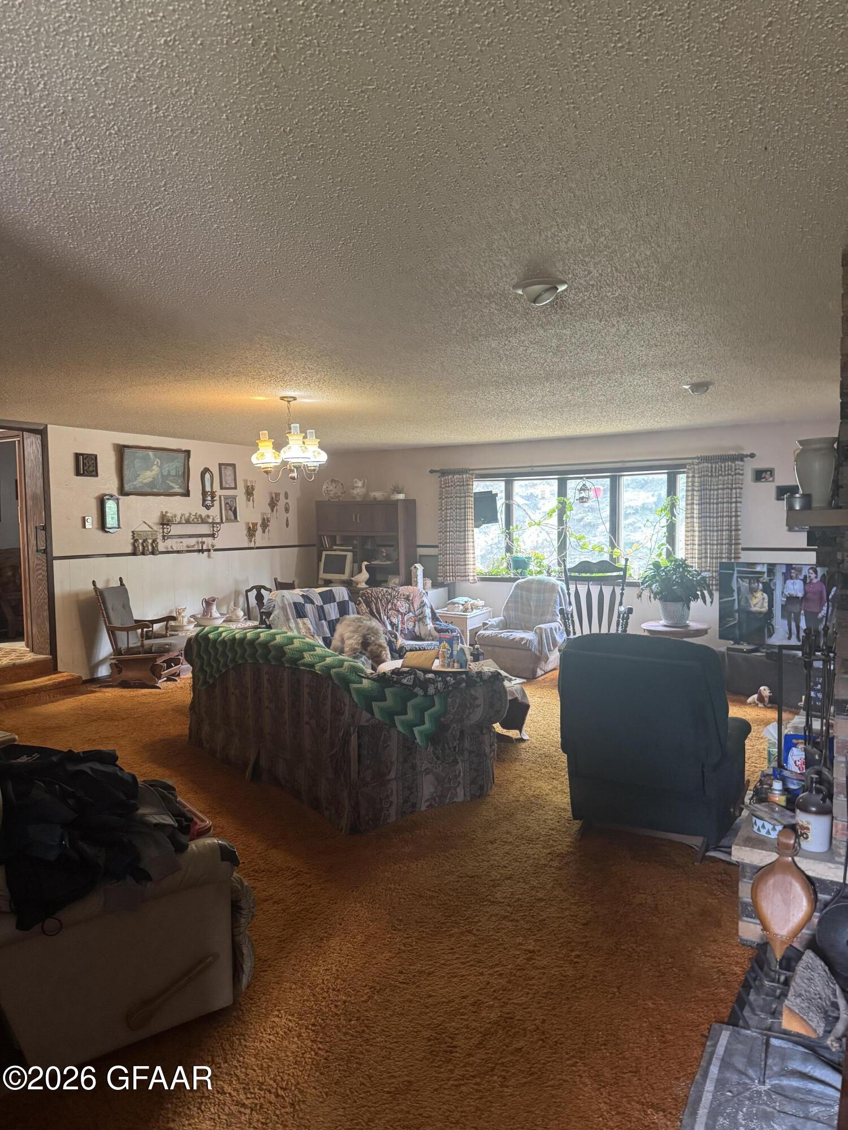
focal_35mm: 24
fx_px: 784
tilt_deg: -2.0
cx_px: 424
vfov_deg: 71.6
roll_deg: +0.3
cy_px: 565
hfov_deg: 56.8
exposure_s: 1/60
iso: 500
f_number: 1.78
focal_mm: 6.76
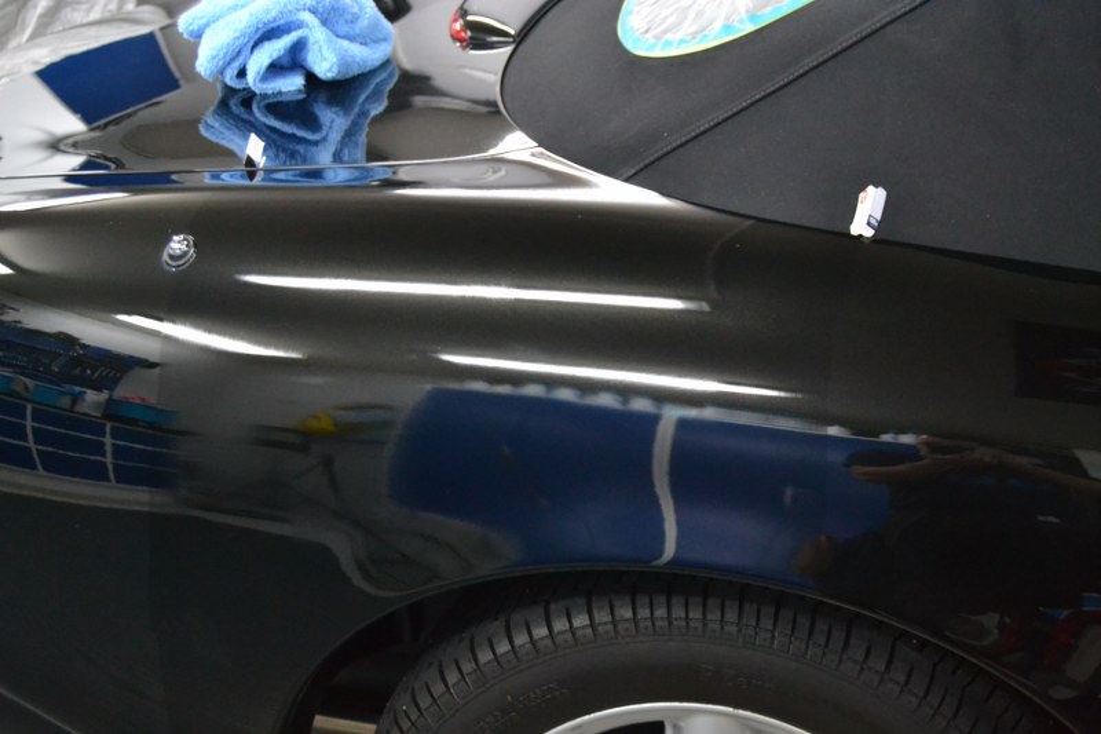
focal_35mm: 57
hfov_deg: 35.1
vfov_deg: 23.8
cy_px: 367
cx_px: 550
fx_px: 1743
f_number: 4.8
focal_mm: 38
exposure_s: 1/60
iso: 2800
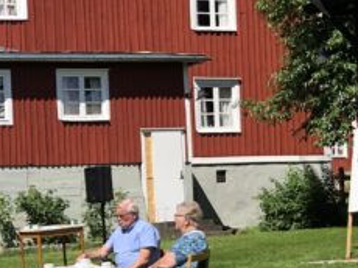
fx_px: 1384
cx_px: -106
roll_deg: +3.1
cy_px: 306
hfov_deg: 14.2
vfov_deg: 10.9
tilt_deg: +0.1
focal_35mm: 134
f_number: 1.8
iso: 20
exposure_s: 1/1453
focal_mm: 3.99
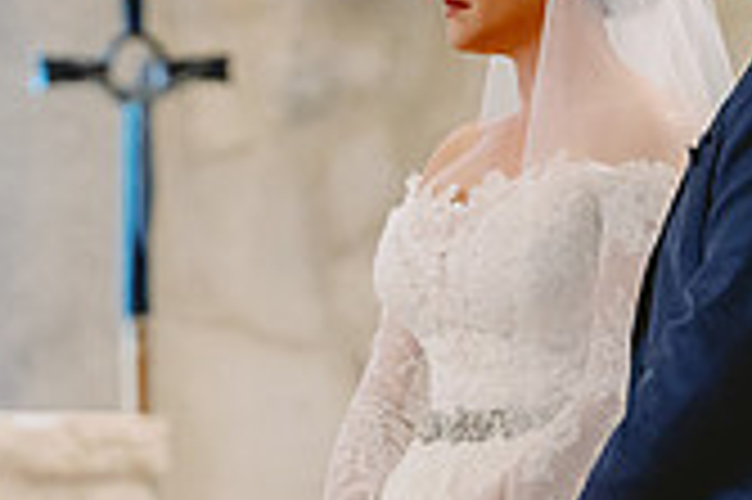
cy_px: 408
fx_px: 14503
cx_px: 59
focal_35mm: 695
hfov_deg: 3.0
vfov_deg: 2.0
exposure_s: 1/320
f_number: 2.8
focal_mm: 200
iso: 2500
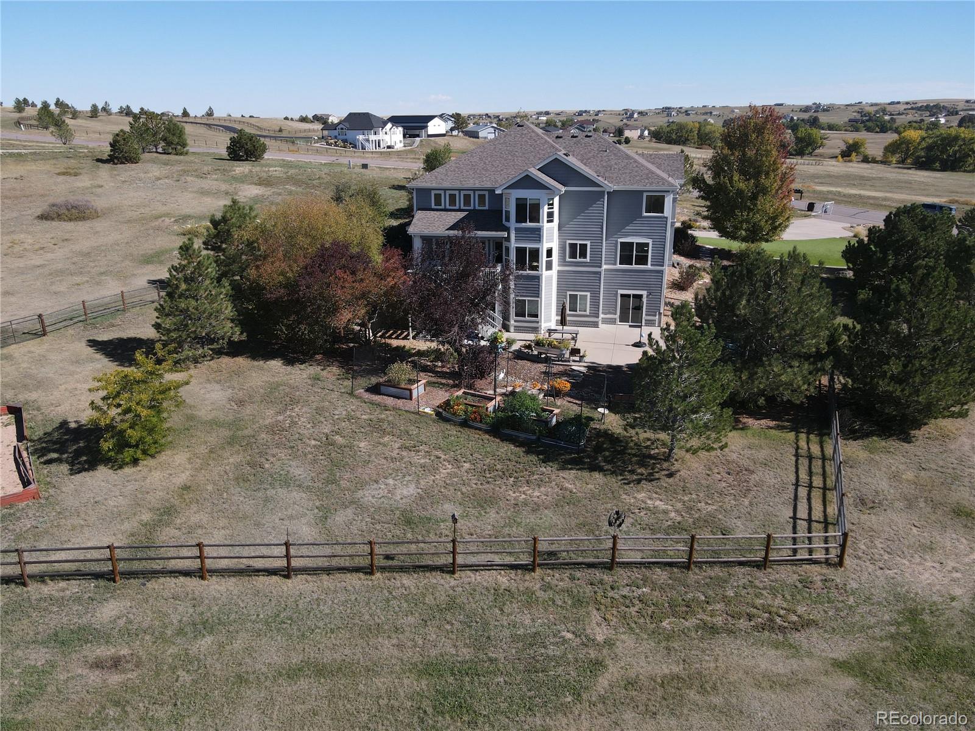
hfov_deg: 71.6
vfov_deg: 56.8
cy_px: 366
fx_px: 676
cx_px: 488
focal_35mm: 24
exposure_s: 1/640
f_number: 2.8
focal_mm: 4.5
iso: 100
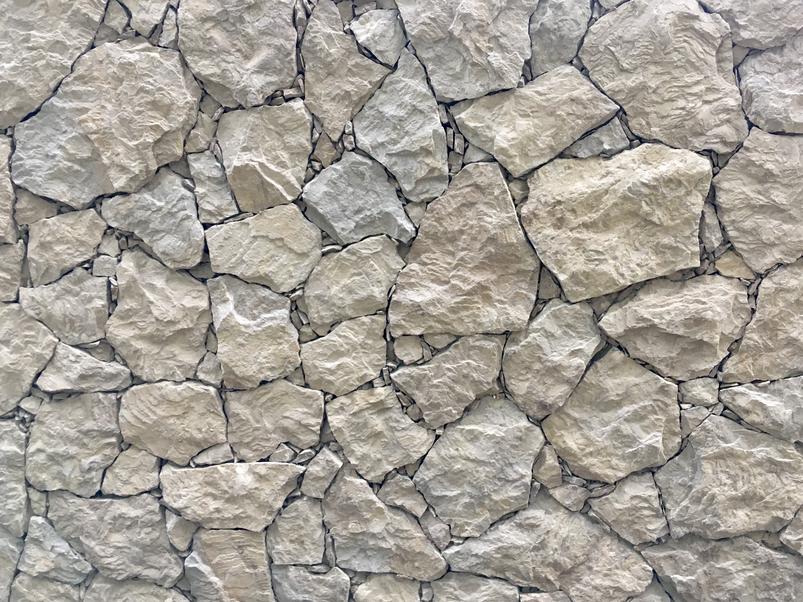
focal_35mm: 36
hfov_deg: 51.2
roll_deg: +1.8
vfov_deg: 39.6
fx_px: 835
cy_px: 265
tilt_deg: -13.3
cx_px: 459
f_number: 2.2
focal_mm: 4.15
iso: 64
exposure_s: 1/33
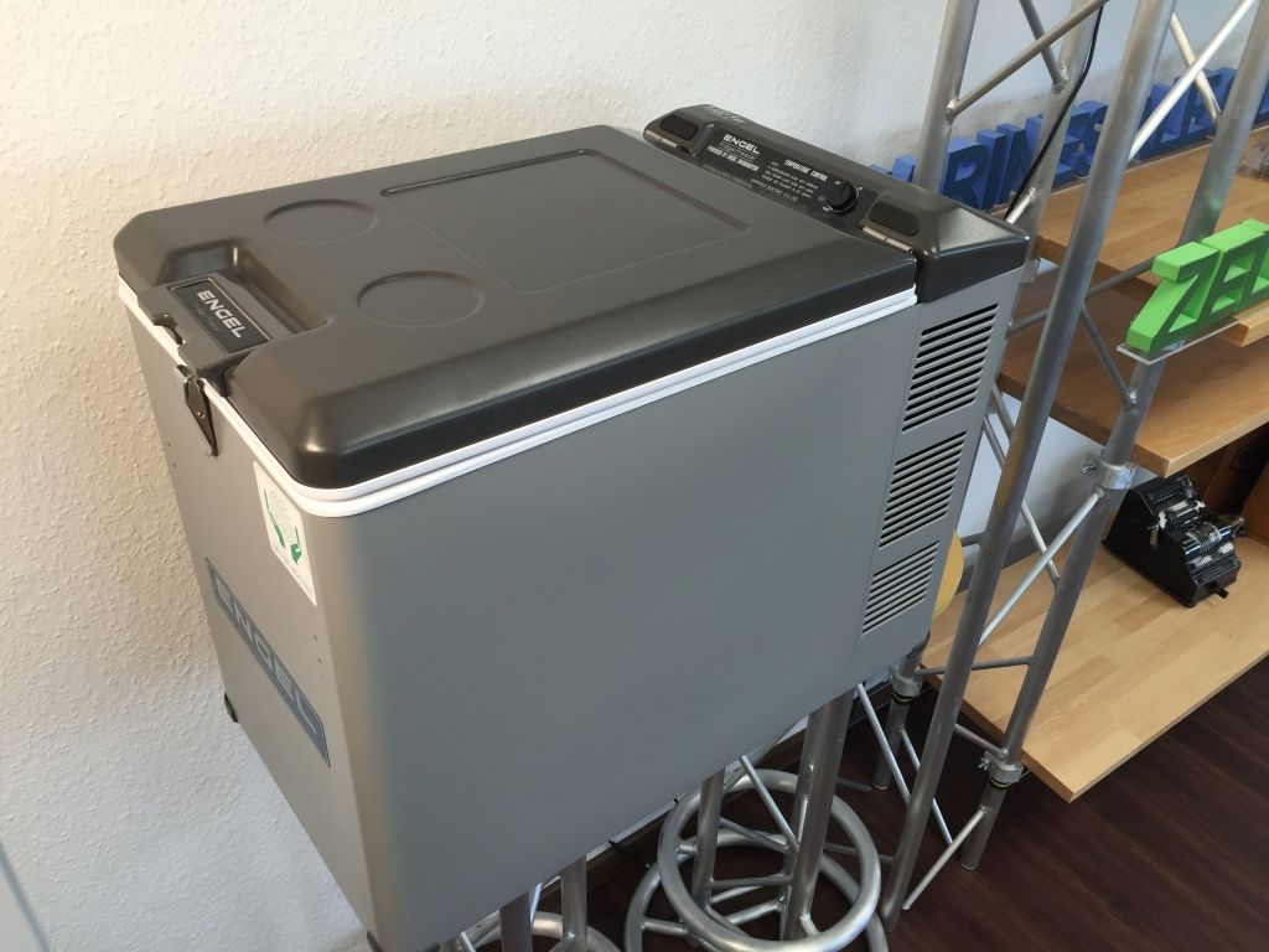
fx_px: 1063
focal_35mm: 29
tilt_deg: -35.1
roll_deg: +0.4
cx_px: 634
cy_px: 476
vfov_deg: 48.2
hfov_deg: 61.7
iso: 32
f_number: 2.2
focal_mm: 4.15
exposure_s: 1/50
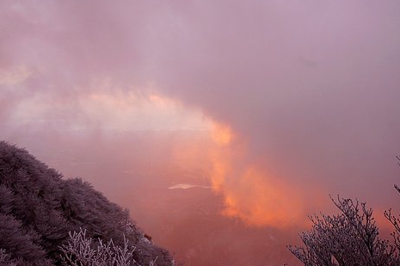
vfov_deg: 30.1
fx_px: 494
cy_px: 136
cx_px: 181
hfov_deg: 44.0
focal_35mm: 45
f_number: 5.6
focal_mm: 27
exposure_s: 1/125
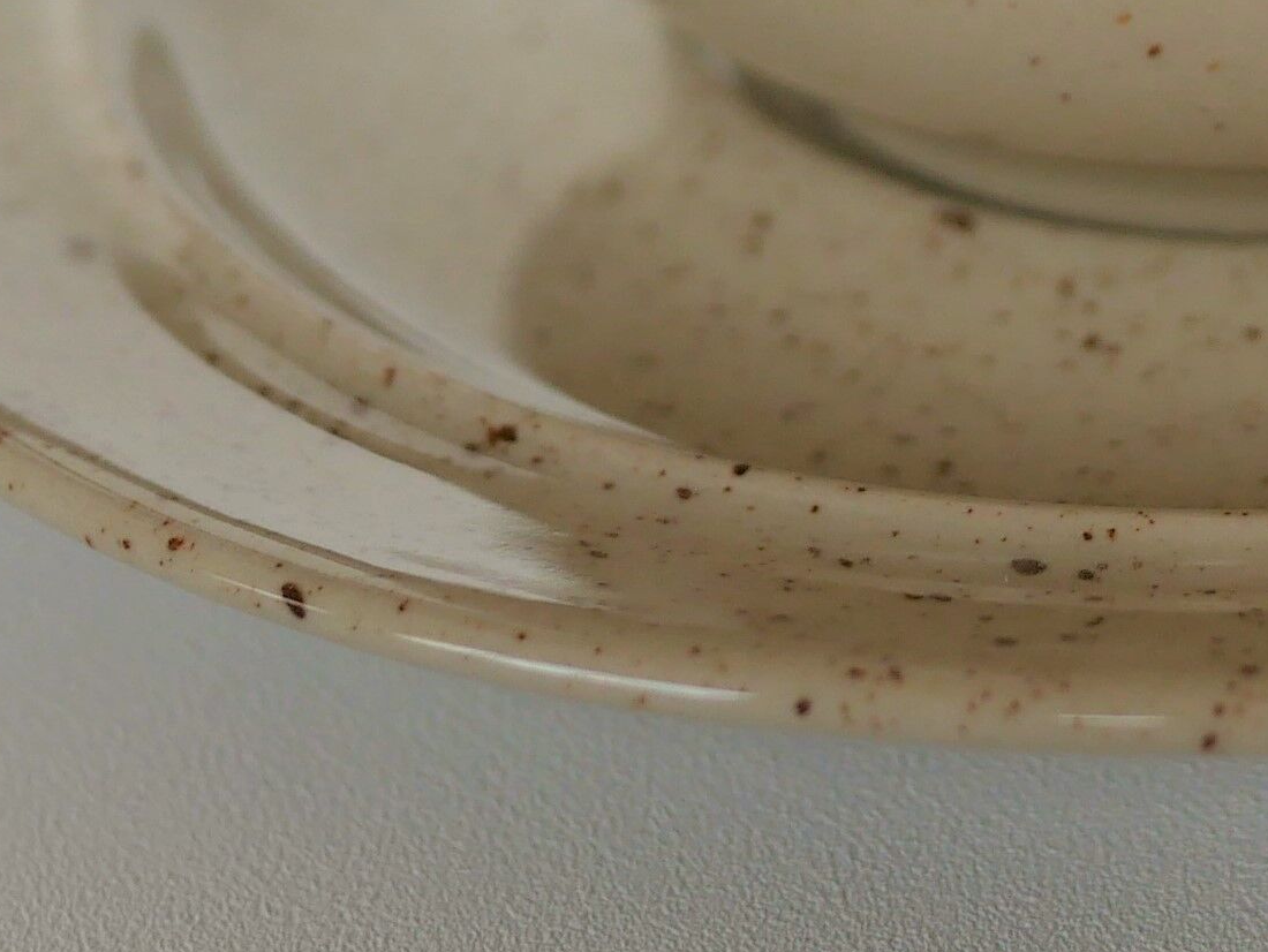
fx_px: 6120
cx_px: 1229
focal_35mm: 167
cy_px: -523
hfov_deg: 11.7
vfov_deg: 8.7
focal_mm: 20
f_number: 2.5
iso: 200
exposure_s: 1/200
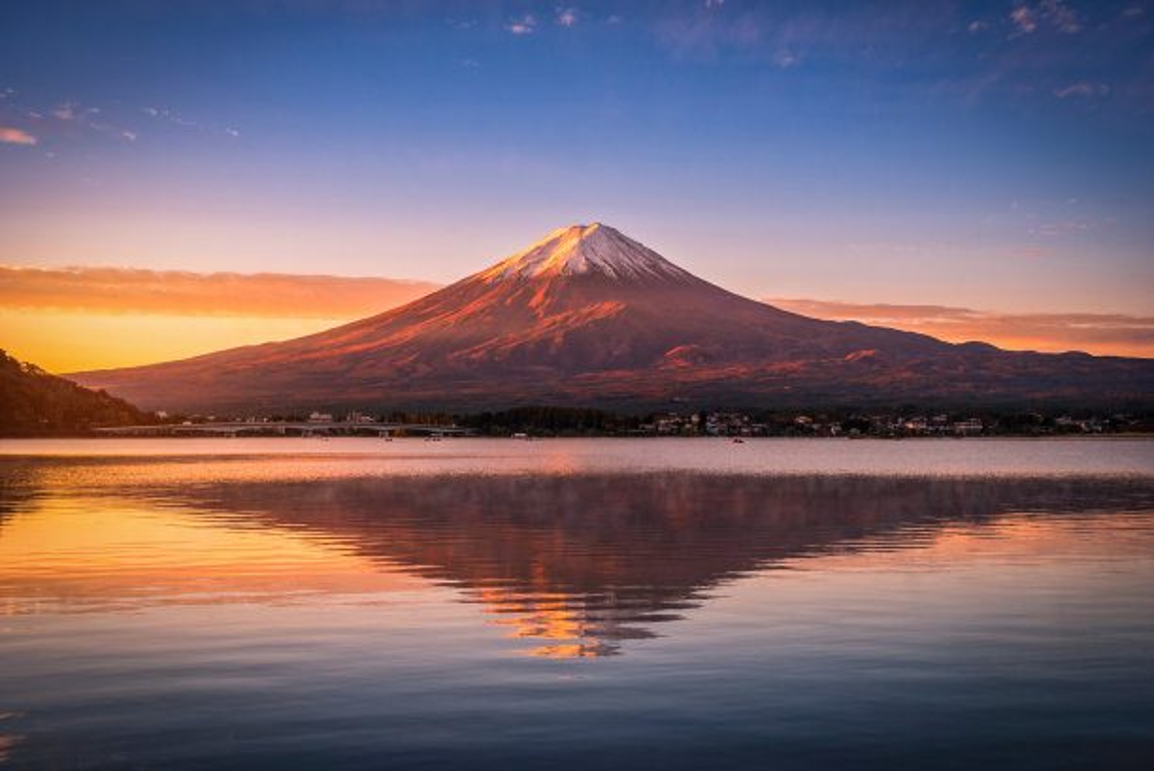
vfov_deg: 33.5
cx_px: 577
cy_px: 386
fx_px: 1283
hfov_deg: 48.4
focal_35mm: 40
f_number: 11
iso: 100
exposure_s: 1/40
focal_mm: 40
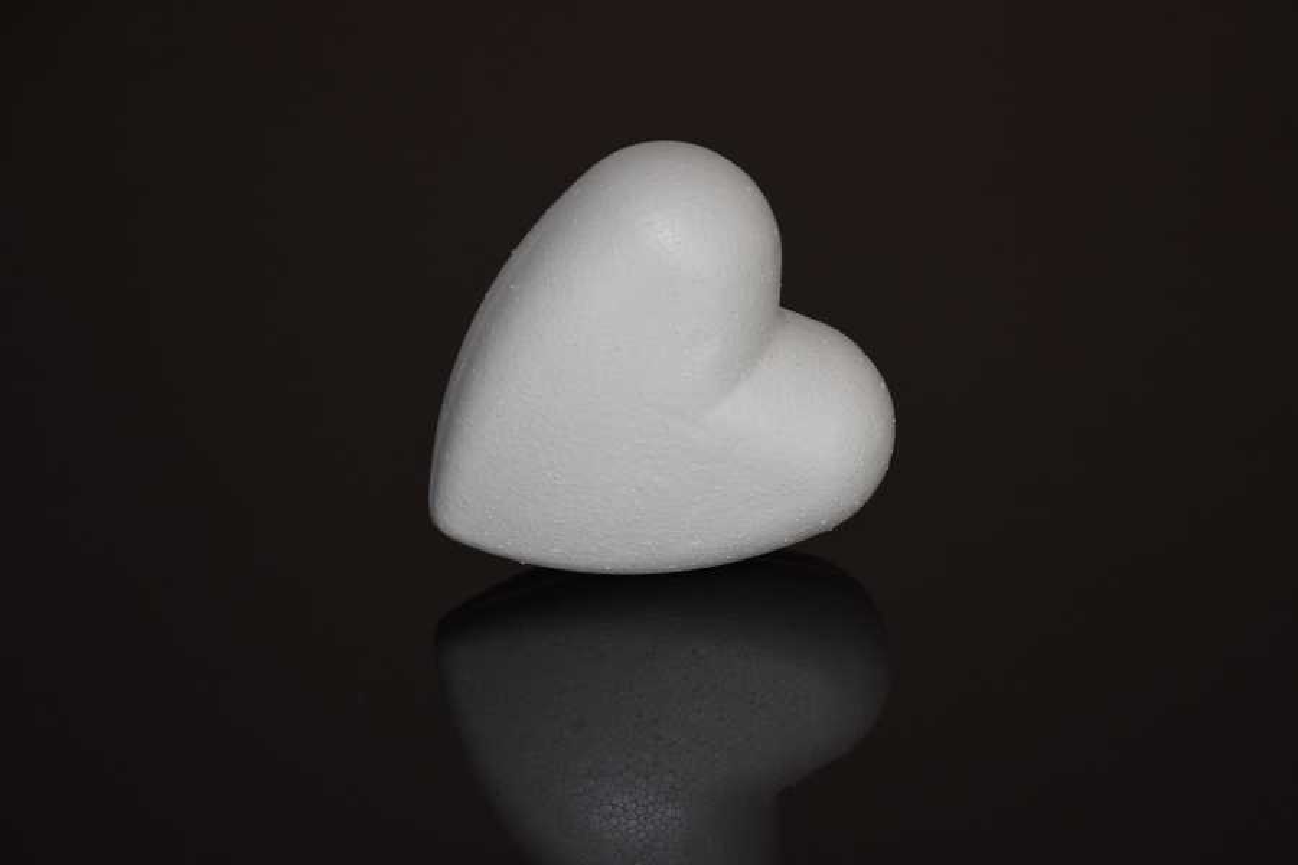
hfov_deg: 13.0
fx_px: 5678
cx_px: 649
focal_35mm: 158
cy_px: 432
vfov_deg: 8.7
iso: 250
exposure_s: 1/40
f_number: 5.6
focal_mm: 105
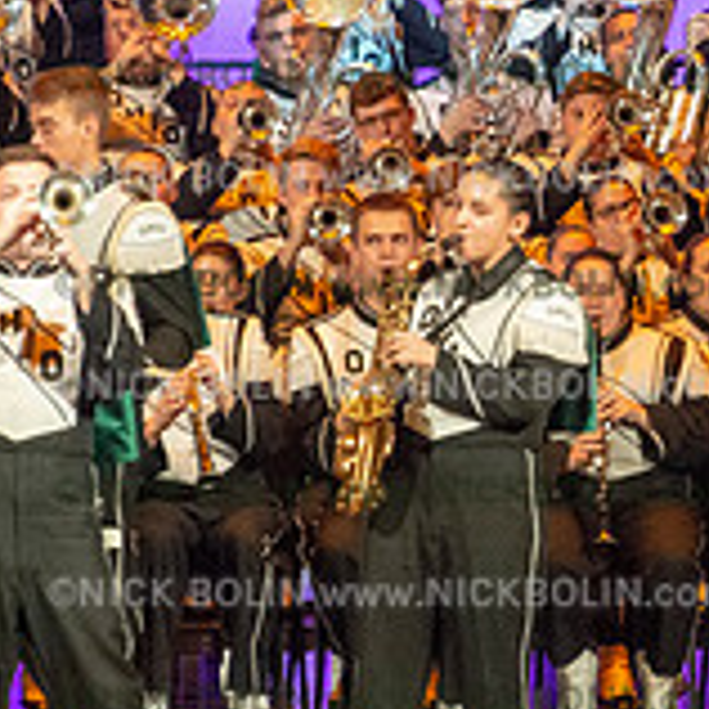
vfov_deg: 3.0
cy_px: 386
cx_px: 1099
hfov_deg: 3.0
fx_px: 13394
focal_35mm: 578
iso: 8000
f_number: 5.6
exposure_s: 1/320
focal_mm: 185
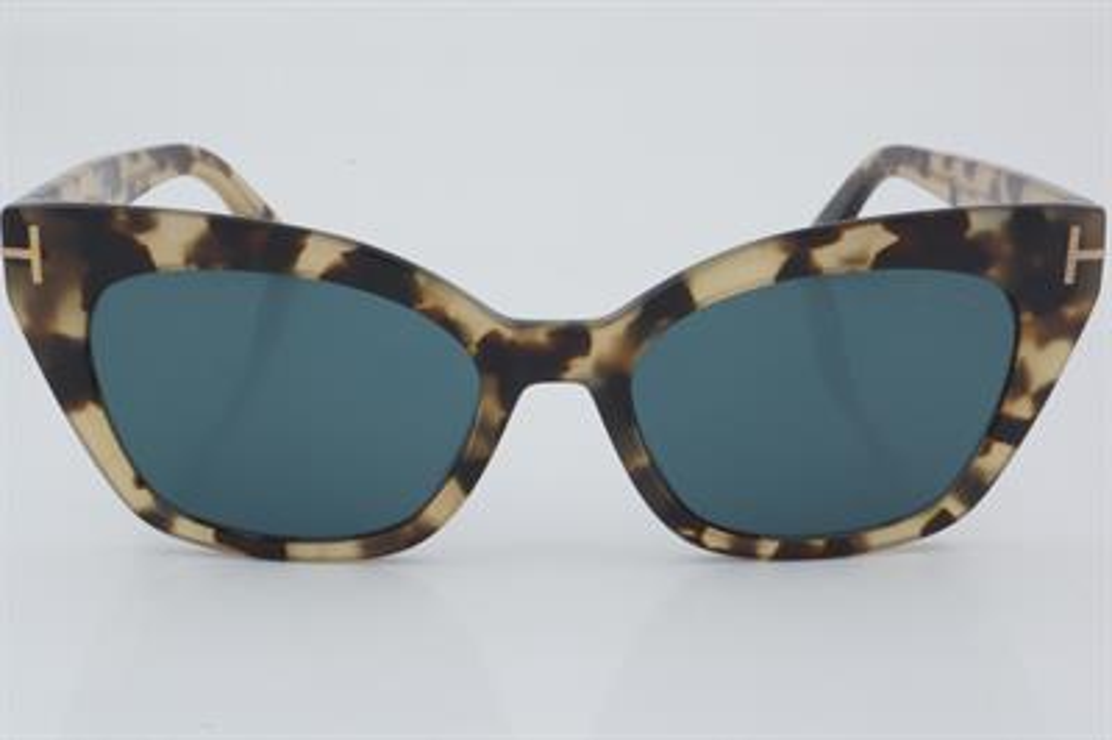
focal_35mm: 82
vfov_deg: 16.5
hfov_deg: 24.6
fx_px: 2546
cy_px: 370
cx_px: 556
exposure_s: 1/3
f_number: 32
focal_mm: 55
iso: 100
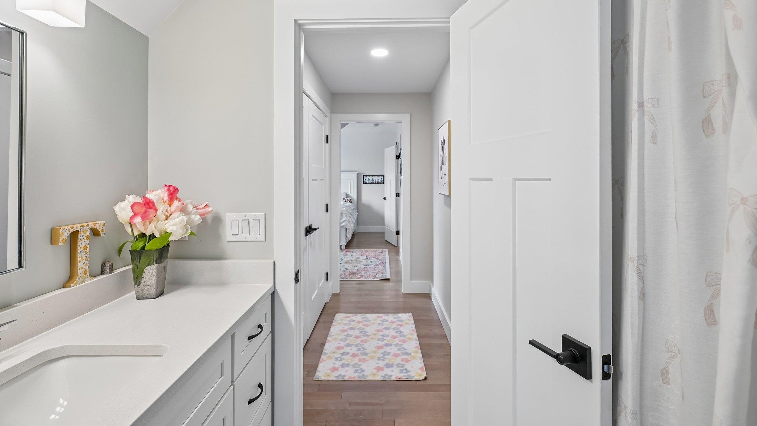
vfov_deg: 63.5
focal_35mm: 17
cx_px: 380
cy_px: 178
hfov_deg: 95.9
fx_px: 341
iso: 400
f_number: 8
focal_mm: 16
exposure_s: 1/40
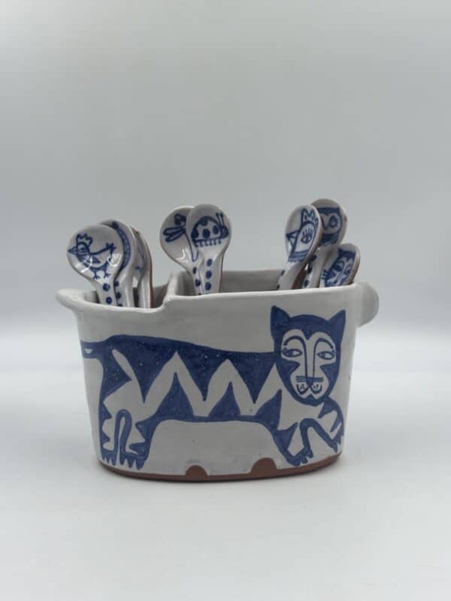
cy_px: 300
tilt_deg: -12.9
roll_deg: -1.5
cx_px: 226
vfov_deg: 39.7
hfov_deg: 30.3
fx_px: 834
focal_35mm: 48
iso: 64
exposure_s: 1/407
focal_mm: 6.86
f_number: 1.78
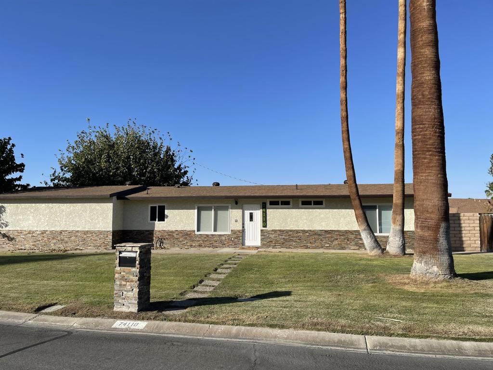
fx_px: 356
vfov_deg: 54.9
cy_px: 185
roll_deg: +0.2
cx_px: 246
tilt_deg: +5.3
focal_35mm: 25
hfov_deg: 69.4
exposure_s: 1/3448
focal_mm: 5.1
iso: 32
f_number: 1.6
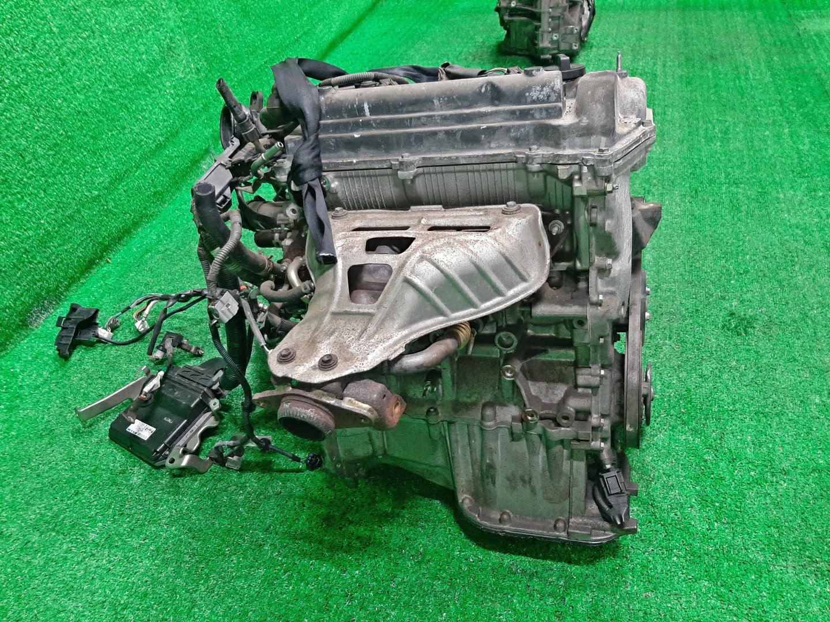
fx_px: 623
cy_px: 311
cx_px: 415
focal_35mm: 26
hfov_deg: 67.3
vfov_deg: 53.1
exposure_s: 1/50
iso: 232
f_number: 1.7
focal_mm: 3.93
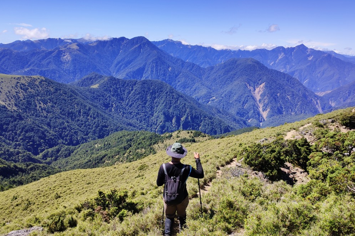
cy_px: 132
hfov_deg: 63.7
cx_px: 177
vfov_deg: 44.9
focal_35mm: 29
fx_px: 286
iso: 112
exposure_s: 1/1988
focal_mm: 4.75
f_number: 1.75
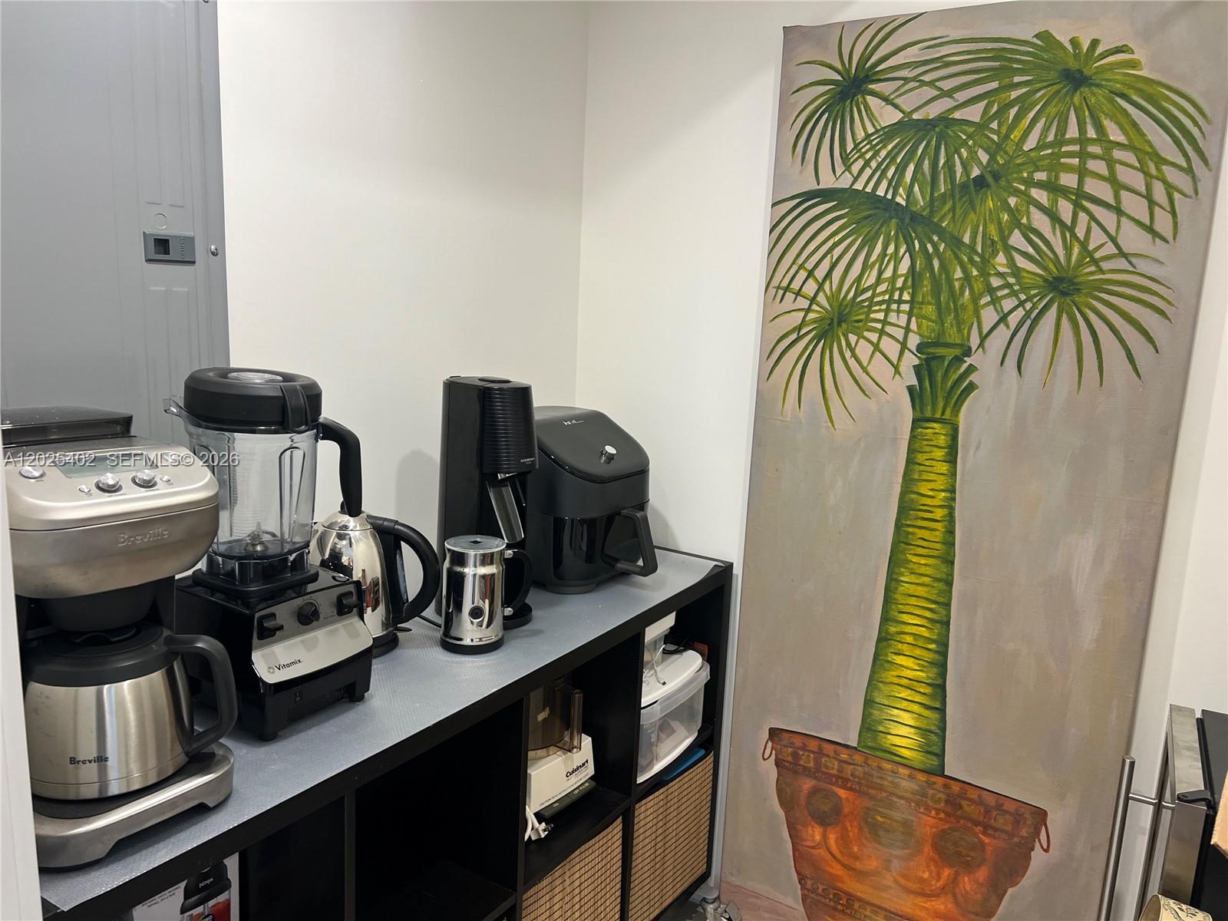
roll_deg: -2.5
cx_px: 614
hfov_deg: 67.3
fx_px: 922
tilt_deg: -9.8
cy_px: 460
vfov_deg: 53.1
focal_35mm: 26
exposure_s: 1/60
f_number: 1.5
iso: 64
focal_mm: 5.7
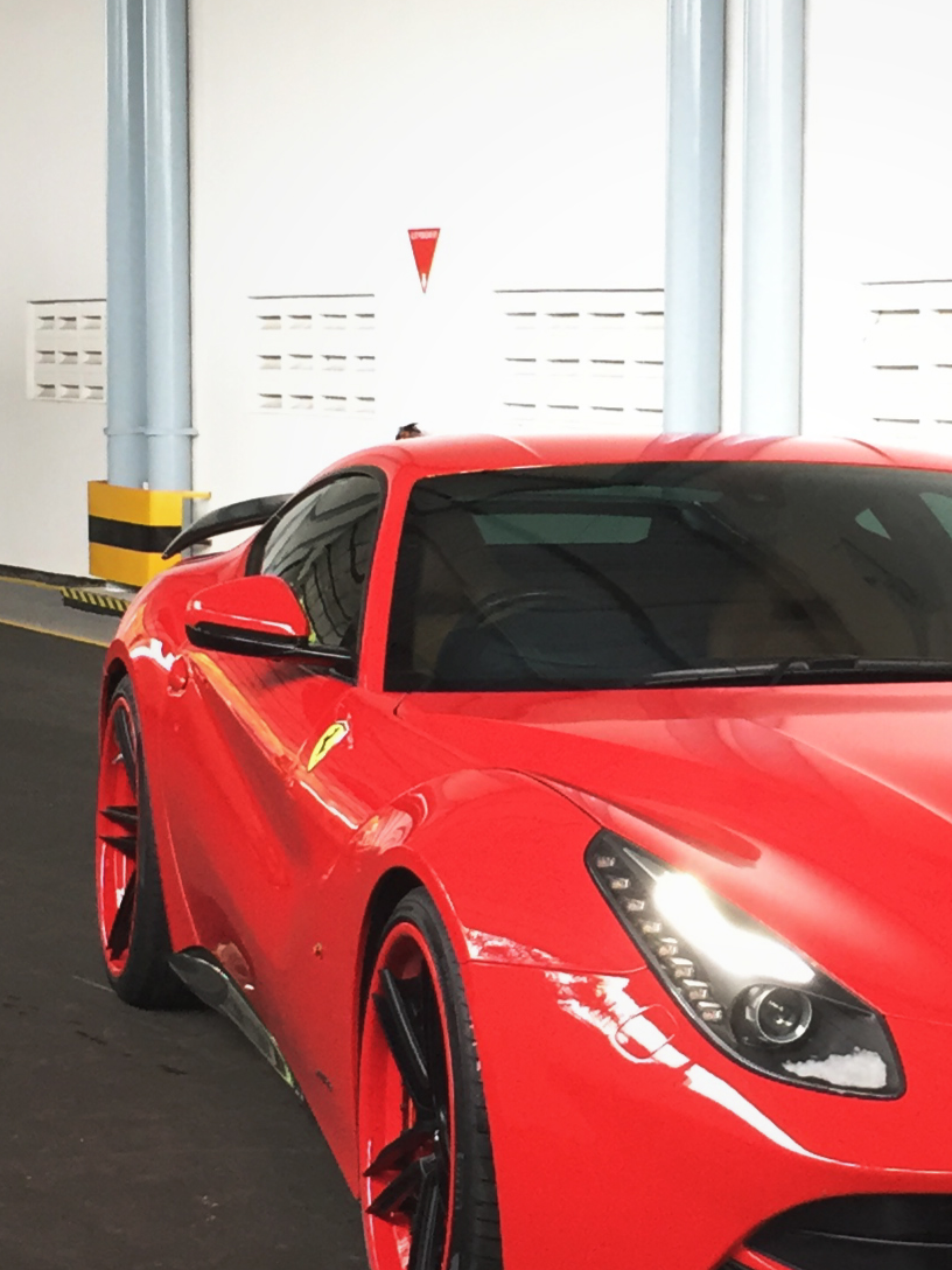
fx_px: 3190
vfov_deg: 22.5
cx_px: 891
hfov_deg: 16.7
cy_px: 655
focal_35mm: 87
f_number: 2.2
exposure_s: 1/30
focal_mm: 4.15
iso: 50
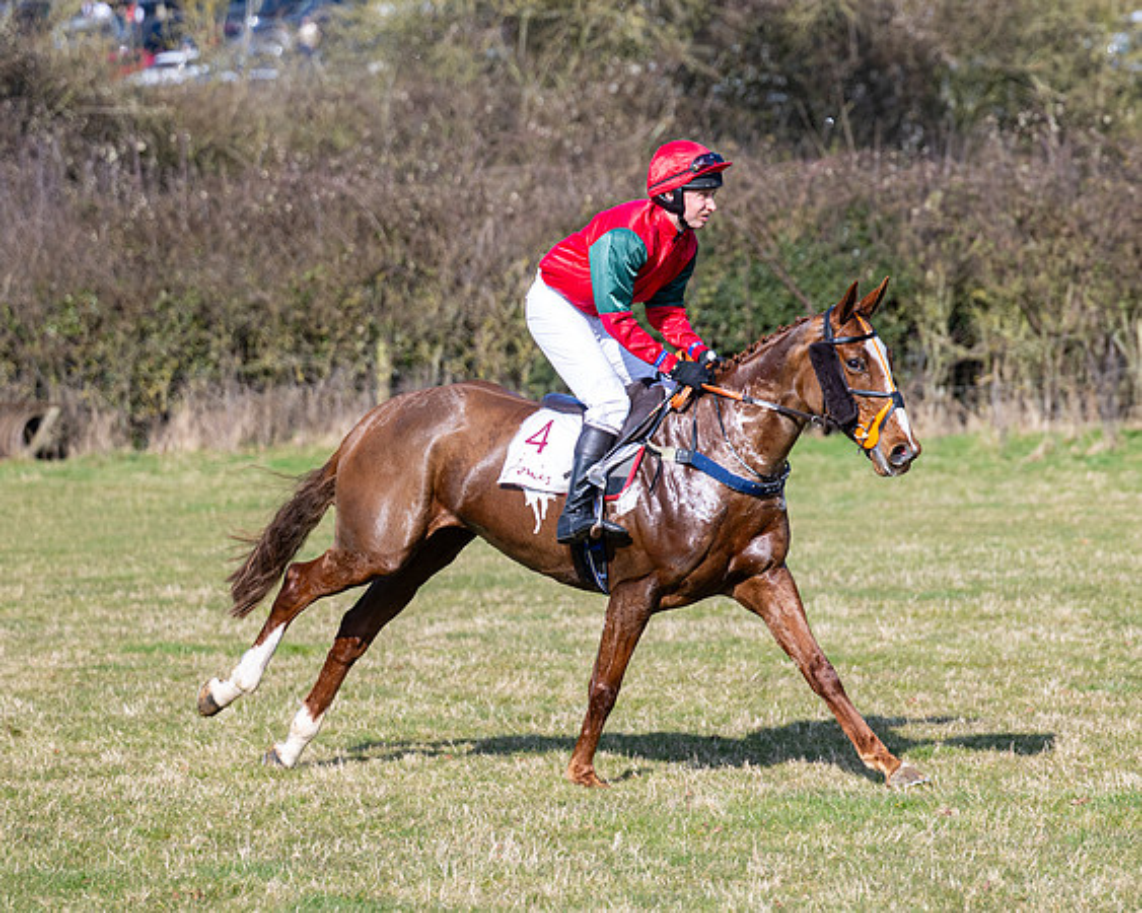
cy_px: 519
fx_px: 6667
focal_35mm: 197
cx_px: 647
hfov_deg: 9.8
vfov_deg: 7.8
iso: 200
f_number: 2.8
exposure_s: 1/3200
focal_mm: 103
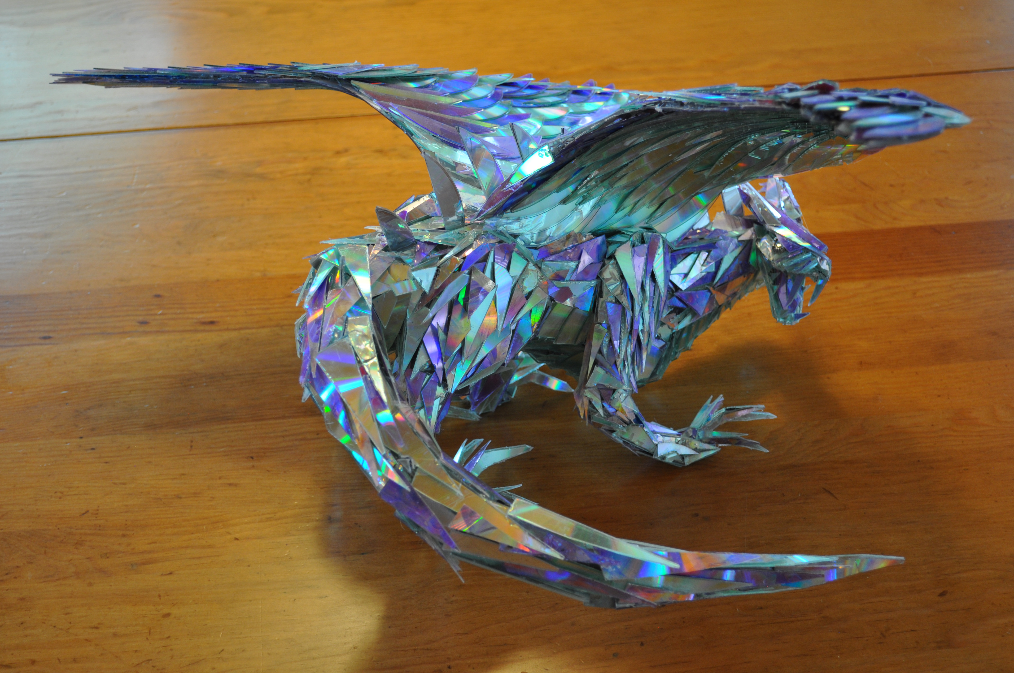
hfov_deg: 37.9
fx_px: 1477
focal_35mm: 52
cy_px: 336
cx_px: 507
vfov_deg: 25.7
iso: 400
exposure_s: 1/15
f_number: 5
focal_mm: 35
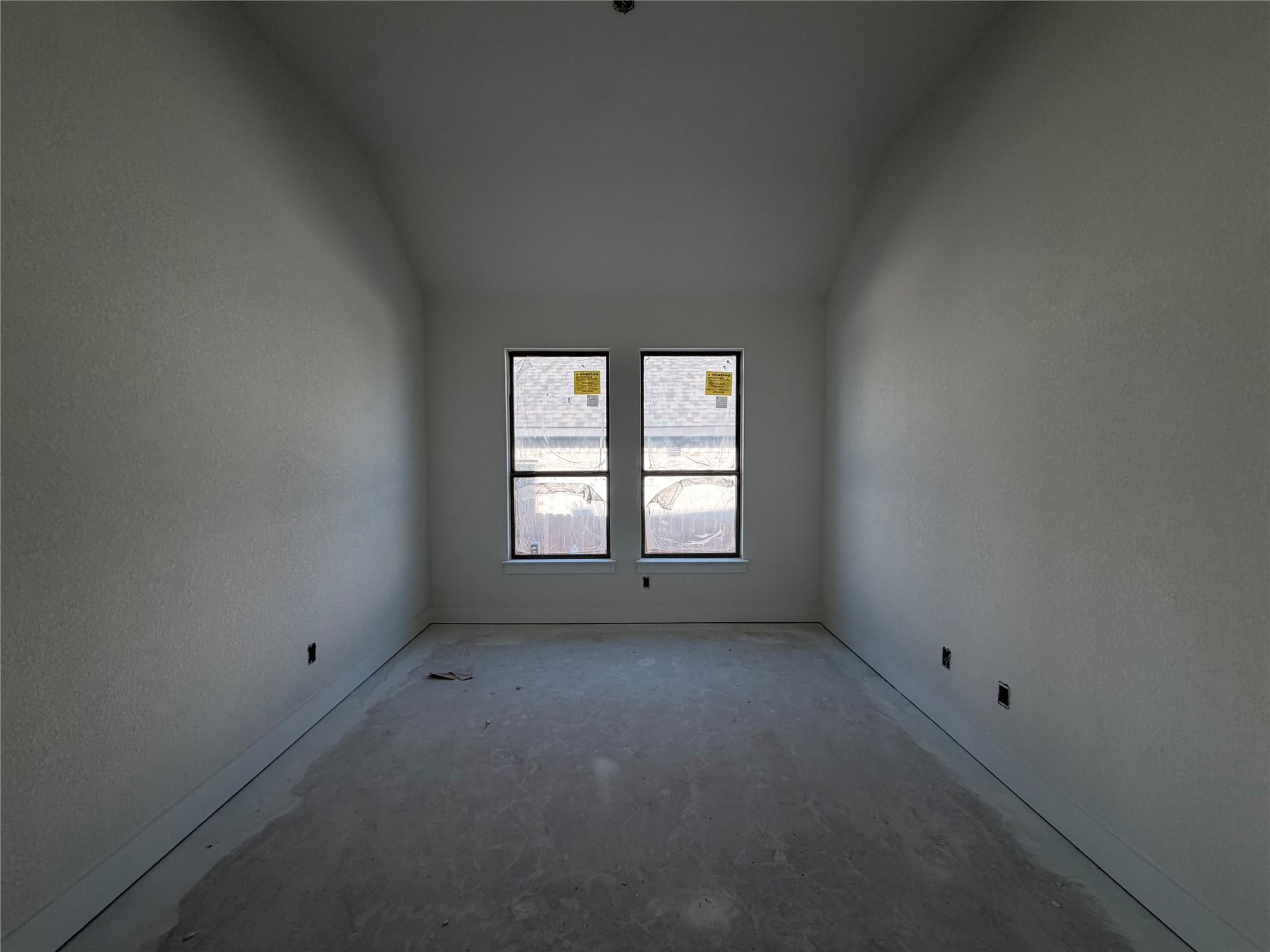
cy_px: 476
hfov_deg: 102.1
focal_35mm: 14
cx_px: 635
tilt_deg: -3.5
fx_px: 514
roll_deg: +0.7
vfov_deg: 85.7
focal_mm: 2.22
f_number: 2.2
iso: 64
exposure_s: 1/121
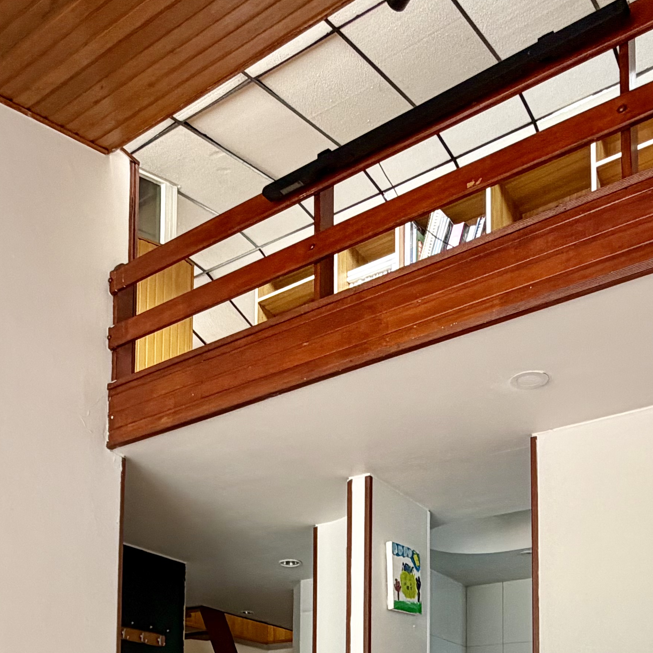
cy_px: 722
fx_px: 854
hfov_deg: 41.6
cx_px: 253
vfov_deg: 35.6
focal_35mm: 40
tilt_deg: +3.2
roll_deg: -0.7
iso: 125
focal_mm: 2.22
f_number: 2.2
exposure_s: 1/121
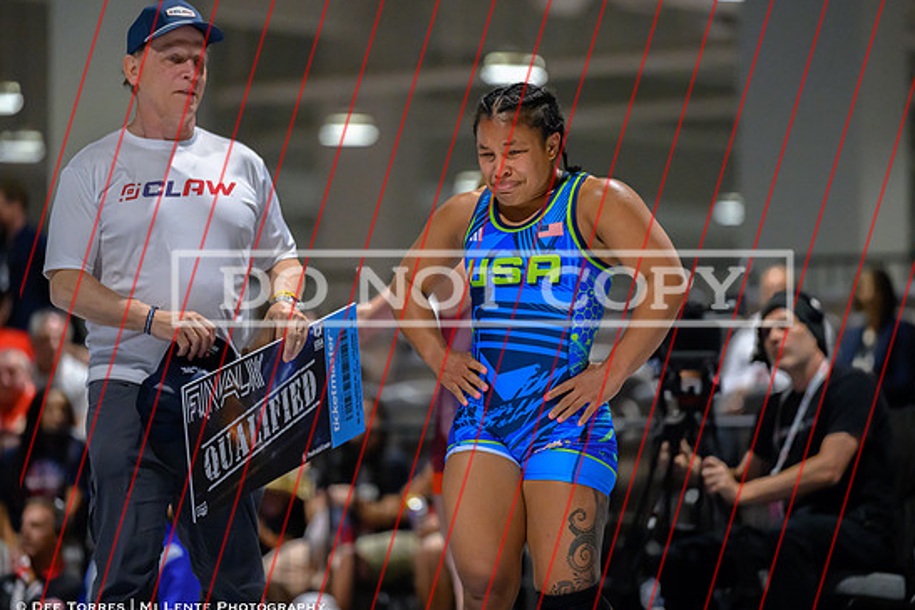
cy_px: 282
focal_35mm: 240
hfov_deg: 8.6
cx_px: 506
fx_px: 6101
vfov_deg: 5.7
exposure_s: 1/640
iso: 8000
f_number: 2.8
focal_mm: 200
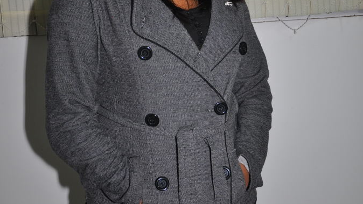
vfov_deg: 19.4
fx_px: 597
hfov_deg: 33.8
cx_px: 183
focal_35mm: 62
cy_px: 74
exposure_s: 1/100
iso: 400
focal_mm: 26
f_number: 5
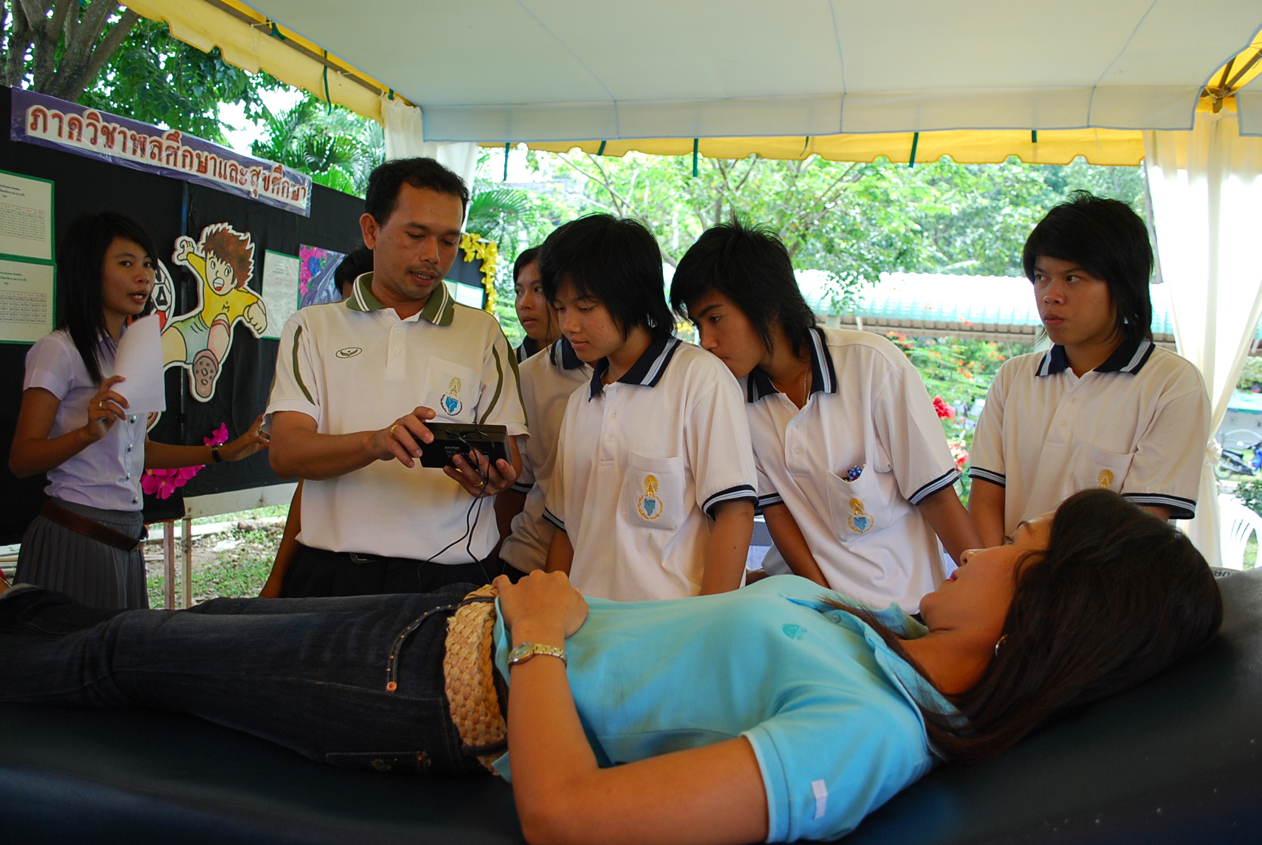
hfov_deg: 61.9
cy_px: 422
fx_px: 1053
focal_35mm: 30
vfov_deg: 43.7
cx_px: 631
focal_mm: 20
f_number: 4
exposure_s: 1/250
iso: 400
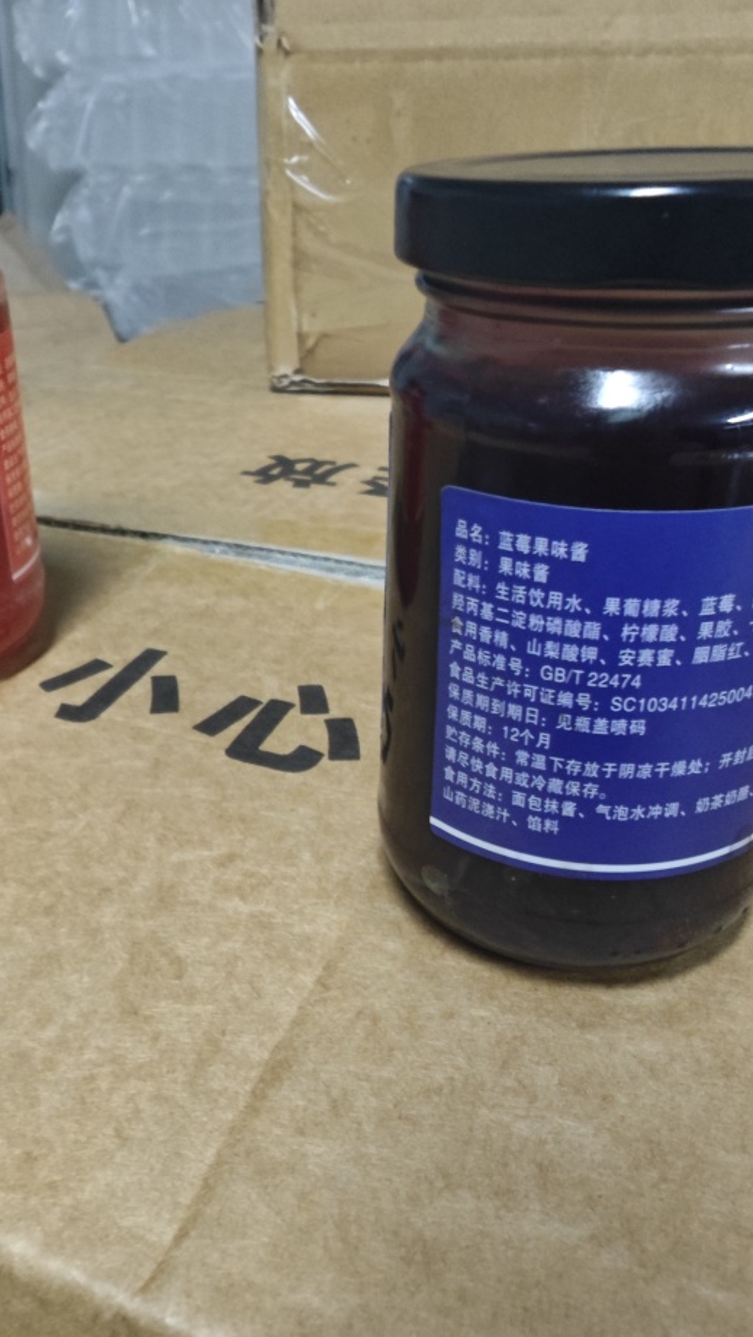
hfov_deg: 39.1
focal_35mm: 29
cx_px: 569
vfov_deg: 65.8
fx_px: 1029
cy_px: 755
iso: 400
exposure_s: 1/25
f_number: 1.8
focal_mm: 2.03
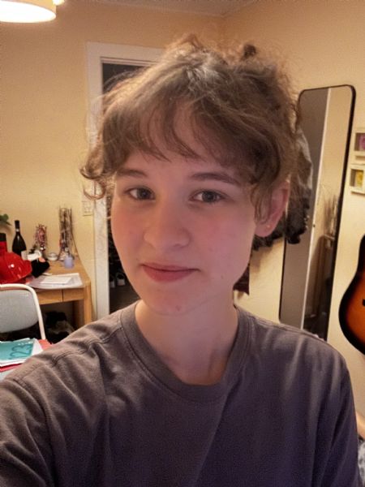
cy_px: 244
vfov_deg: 60.0
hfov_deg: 46.8
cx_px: 182
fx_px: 422
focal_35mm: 30
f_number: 1.9
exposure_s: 1/7
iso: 1000
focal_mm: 2.69
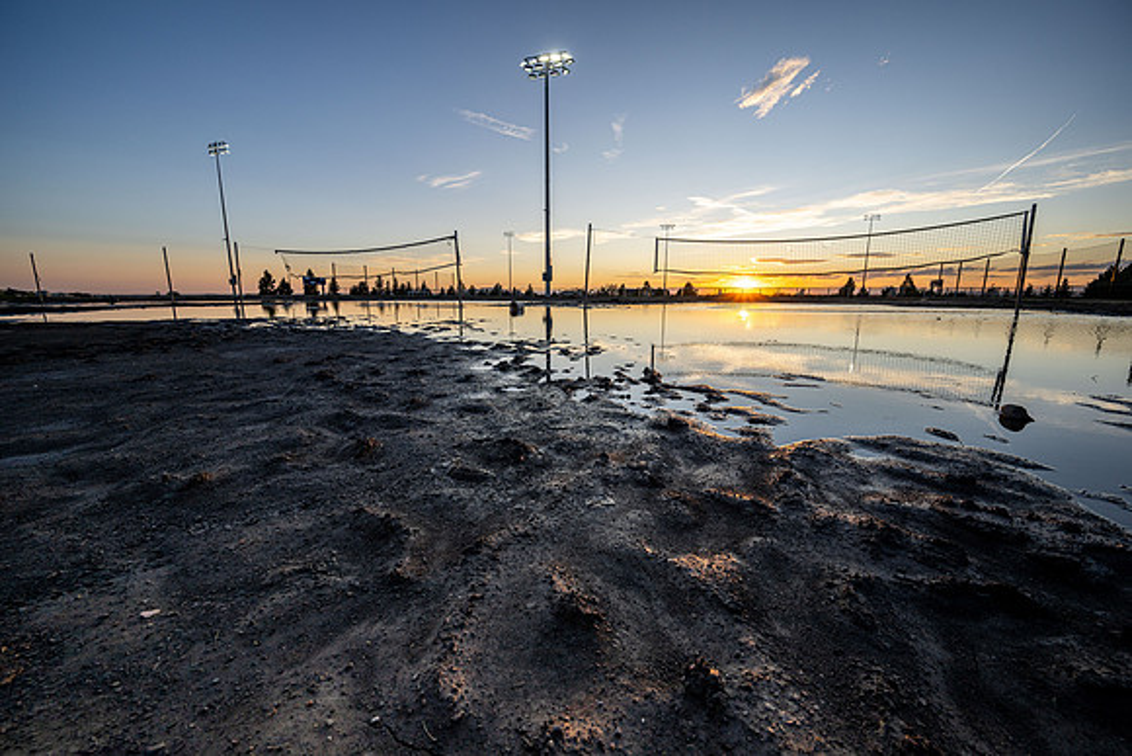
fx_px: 440
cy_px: 378
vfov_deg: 81.2
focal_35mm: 14
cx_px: 566
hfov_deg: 104.2
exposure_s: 1/160
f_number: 8
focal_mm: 14
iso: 100
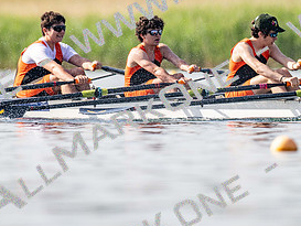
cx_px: 206
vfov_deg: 1.2
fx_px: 10665
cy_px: 57
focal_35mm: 1226
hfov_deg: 1.6
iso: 220
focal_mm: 600
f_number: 5
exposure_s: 1/2500
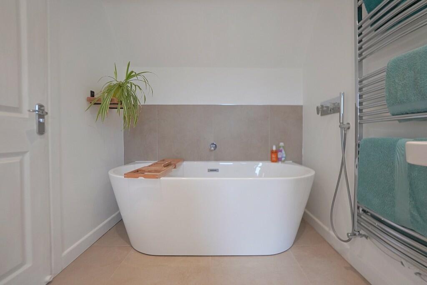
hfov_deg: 100.4
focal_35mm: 15
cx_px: 214
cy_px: 142
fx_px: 178
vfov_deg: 77.3
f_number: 4
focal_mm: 10
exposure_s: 1/160
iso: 1250
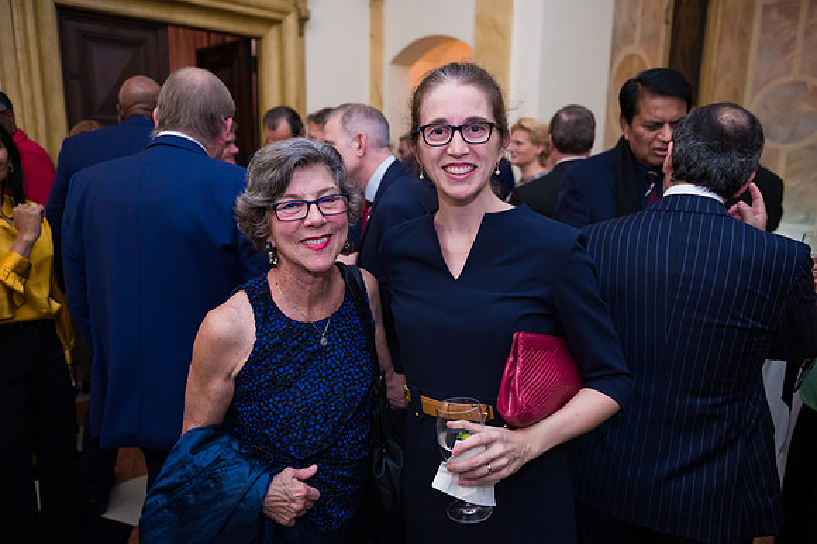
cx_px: 409
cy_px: 272
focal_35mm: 24
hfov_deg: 73.5
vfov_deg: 52.9
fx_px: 547
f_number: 3.2
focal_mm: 24
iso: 1600
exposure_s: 1/125
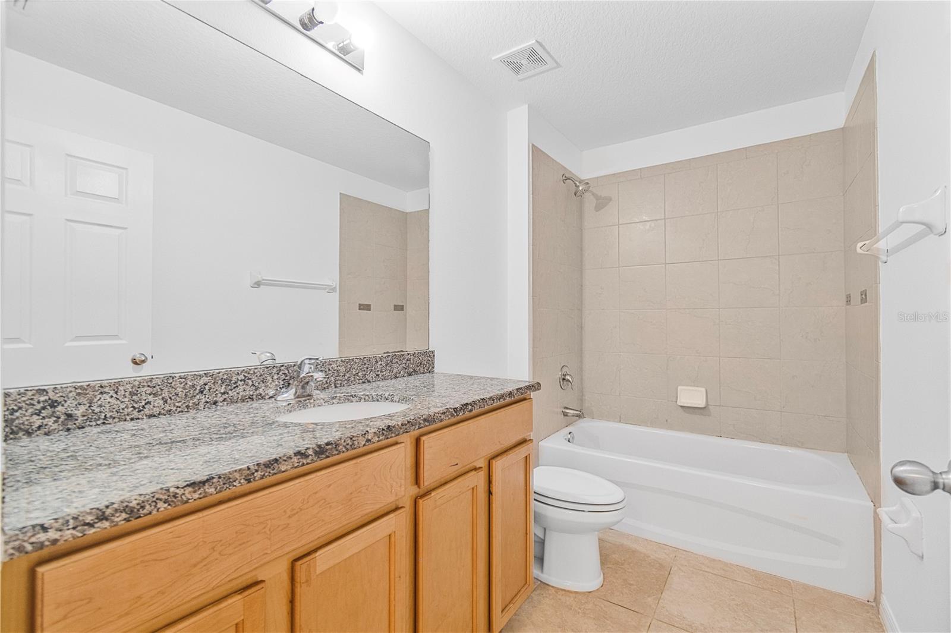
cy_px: 316
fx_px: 396
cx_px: 476
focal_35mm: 15
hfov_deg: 100.4
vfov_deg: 77.3
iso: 640
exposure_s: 1/6
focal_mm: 10
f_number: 5.6
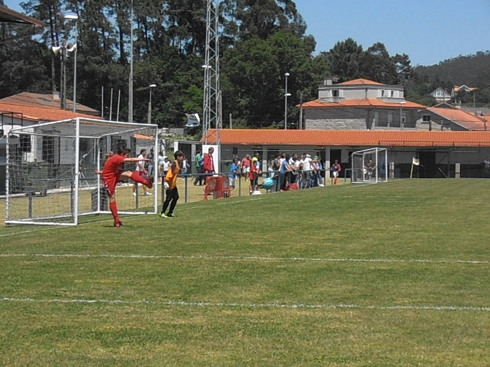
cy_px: 184
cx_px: 245
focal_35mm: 111
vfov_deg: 13.3
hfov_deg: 17.7
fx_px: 1571
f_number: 14
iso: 400
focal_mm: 19.64
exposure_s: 1/320
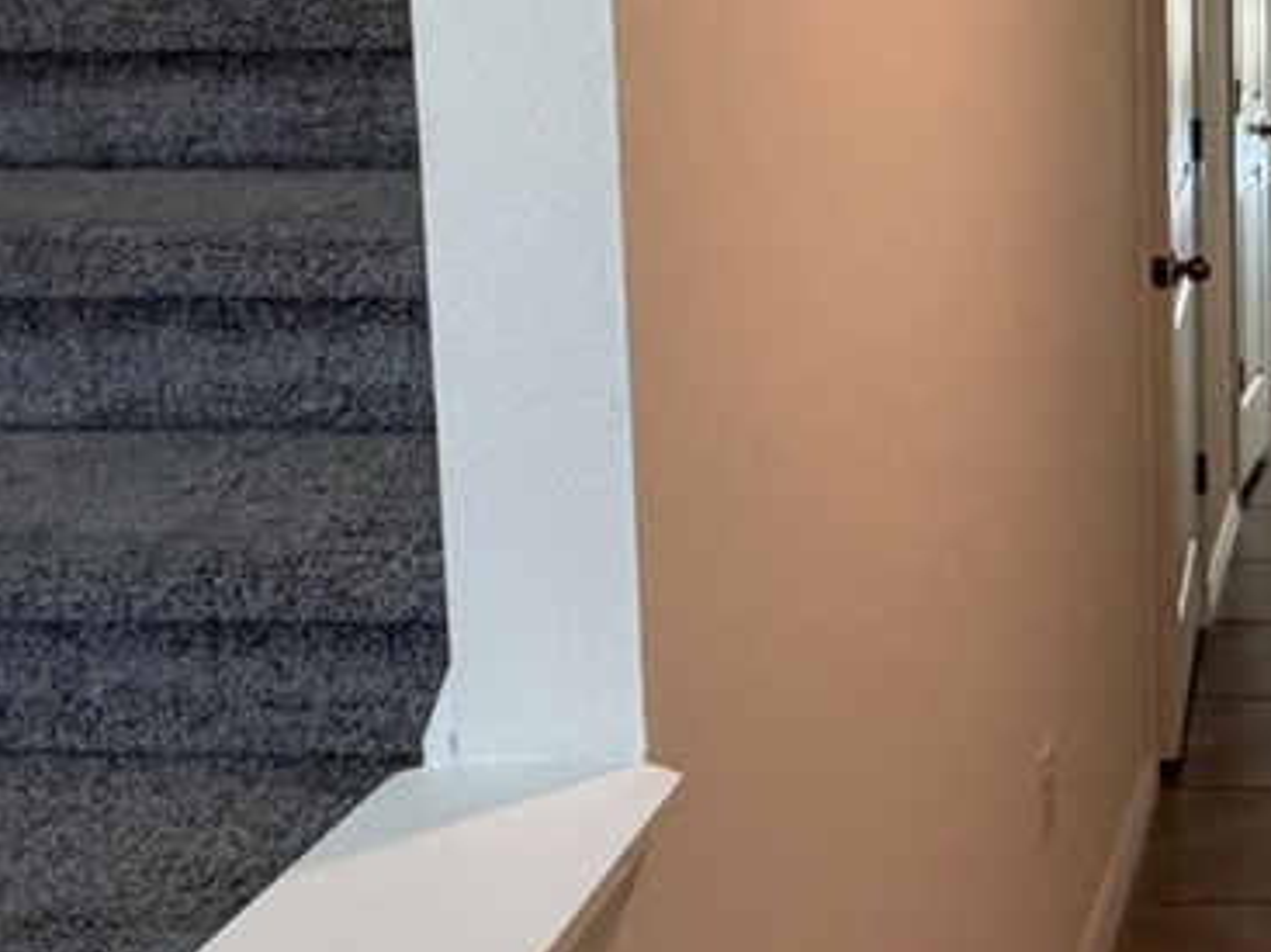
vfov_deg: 23.7
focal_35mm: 61
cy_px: 190
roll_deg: +0.8
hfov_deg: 28.8
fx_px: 2239
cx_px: 1382
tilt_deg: -8.0
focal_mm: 2.22
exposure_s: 1/120
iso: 160
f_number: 2.2
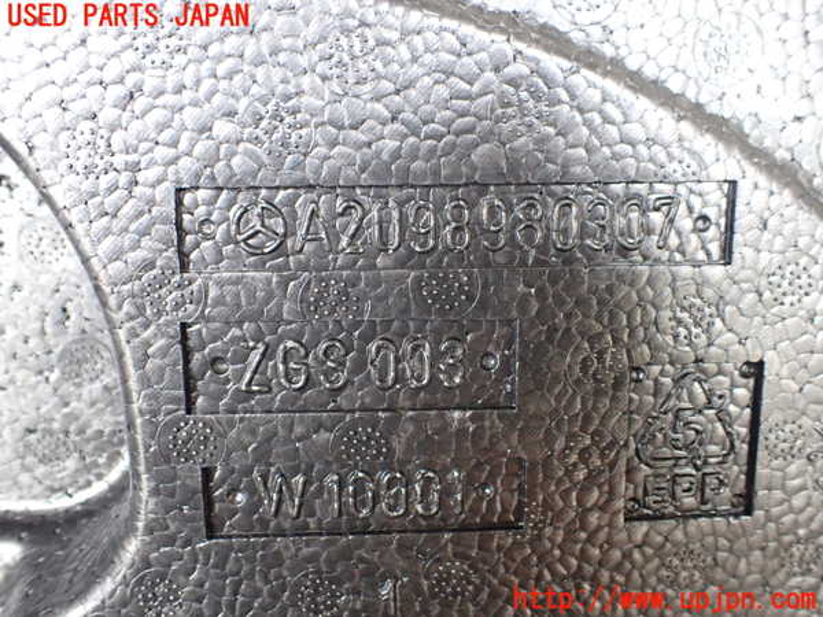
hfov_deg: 60.0
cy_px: 308
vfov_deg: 46.8
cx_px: 412
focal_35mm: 30
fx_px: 713
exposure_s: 1/125
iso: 800
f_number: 2.3
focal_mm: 5.4
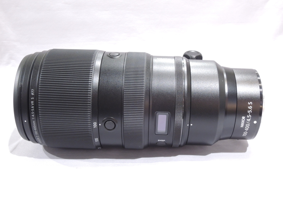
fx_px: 368
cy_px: 106
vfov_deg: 32.2
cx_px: 142
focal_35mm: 45
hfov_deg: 42.1
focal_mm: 8.1
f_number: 5
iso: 400
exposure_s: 1/20
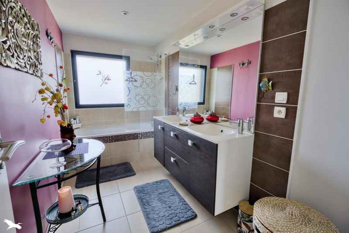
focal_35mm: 16
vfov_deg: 73.7
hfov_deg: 96.7
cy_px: 116
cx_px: 174
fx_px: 155
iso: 800
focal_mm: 16
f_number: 8
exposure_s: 1/250
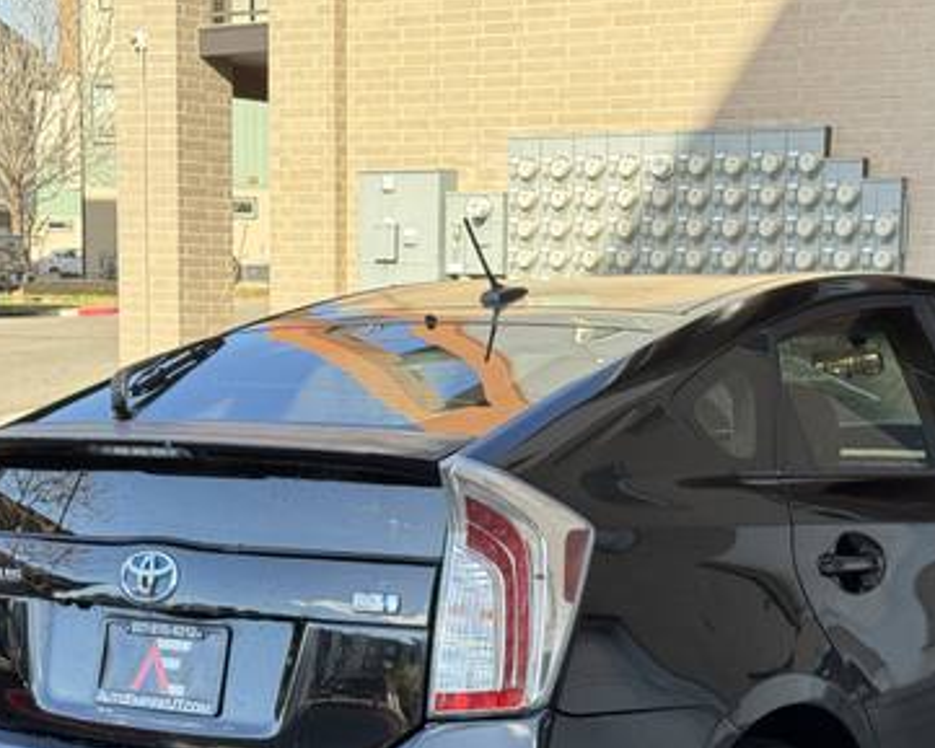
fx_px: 2297
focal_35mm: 83
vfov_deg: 18.3
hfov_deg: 22.9
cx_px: 591
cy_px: 606
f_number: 1.78
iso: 64
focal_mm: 6.76
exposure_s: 1/477
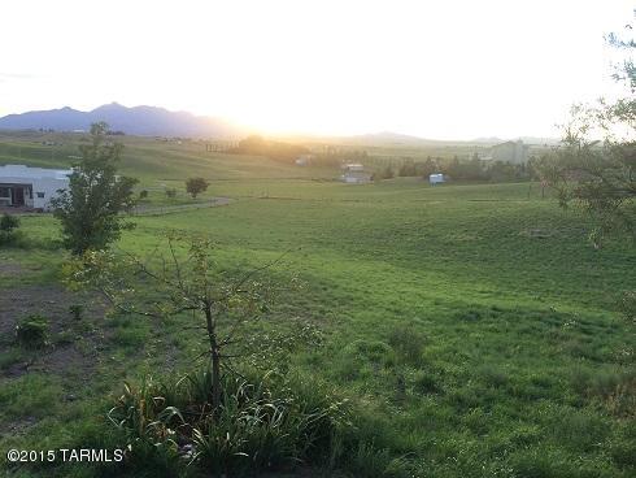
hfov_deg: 59.9
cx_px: 318
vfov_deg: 46.8
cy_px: 239
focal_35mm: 30
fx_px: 551
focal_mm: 4.12
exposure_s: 1/209
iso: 32
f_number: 2.2
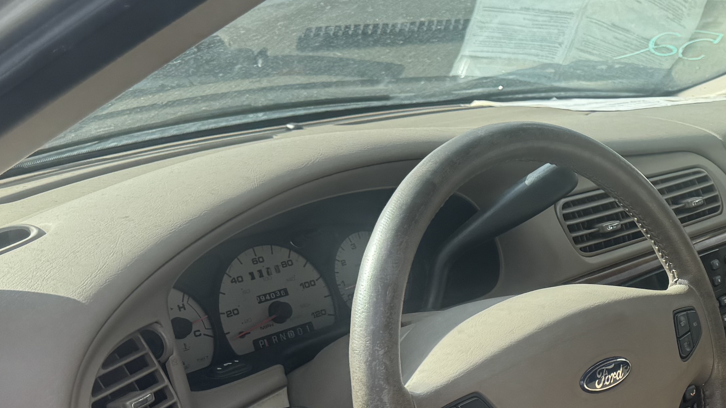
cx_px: 754
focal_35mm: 67
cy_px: 306
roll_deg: -0.4
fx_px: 1290
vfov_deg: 17.9
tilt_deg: -16.0
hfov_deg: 29.1
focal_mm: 6.76
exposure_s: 1/1285
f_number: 1.78
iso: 80
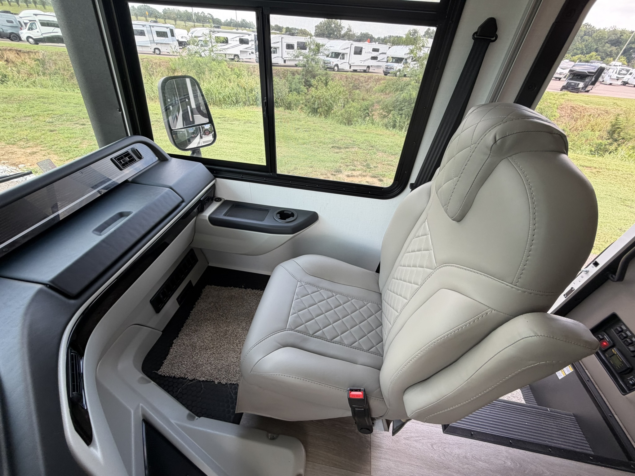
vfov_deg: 85.7
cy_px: 238
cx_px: 318
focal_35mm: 14
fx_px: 257
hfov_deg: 102.1
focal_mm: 2.22
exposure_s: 1/121
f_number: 2.2
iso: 64
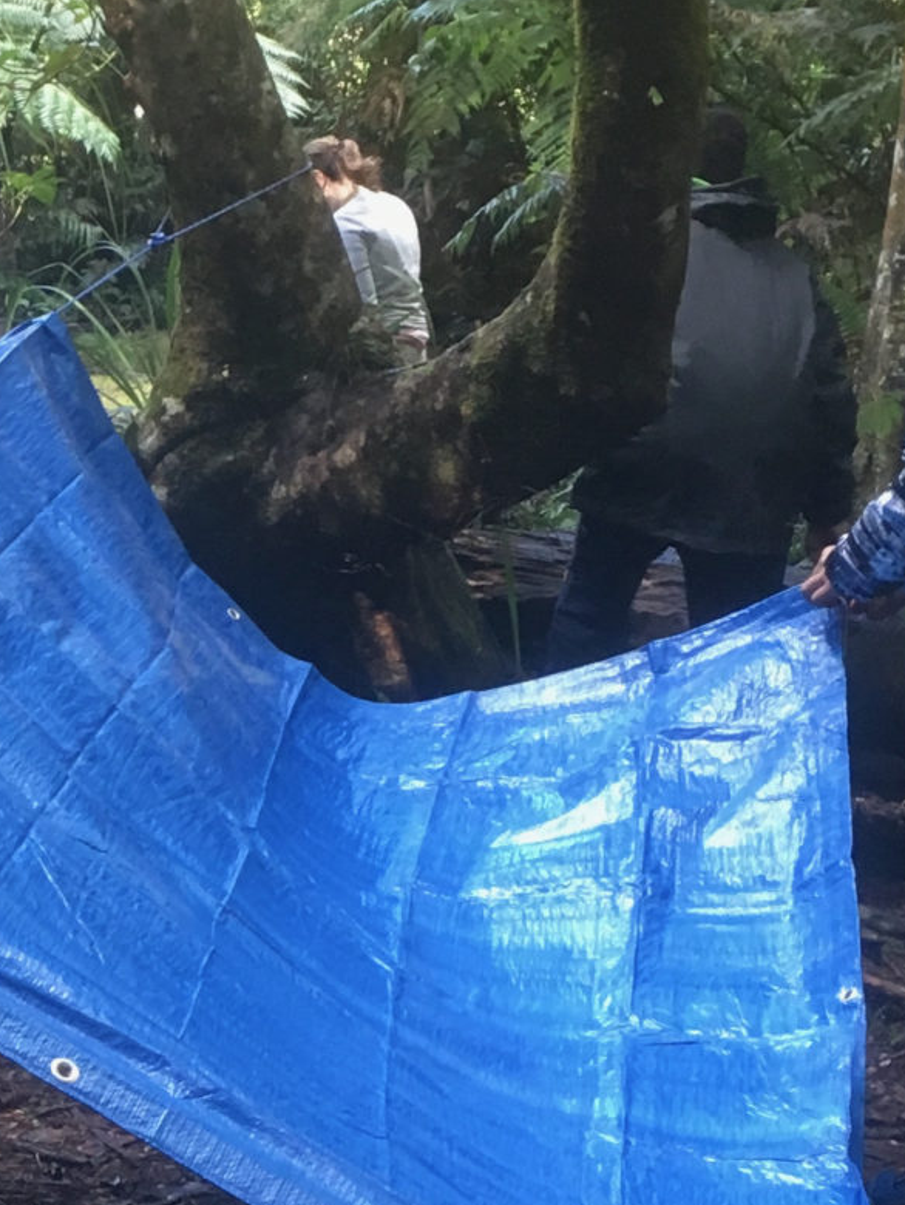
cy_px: 1043
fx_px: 3311
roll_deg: -3.0
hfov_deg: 14.9
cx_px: -246
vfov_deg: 20.3
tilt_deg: -13.3
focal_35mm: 95
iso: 64
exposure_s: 1/33
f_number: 2.2
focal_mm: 4.15
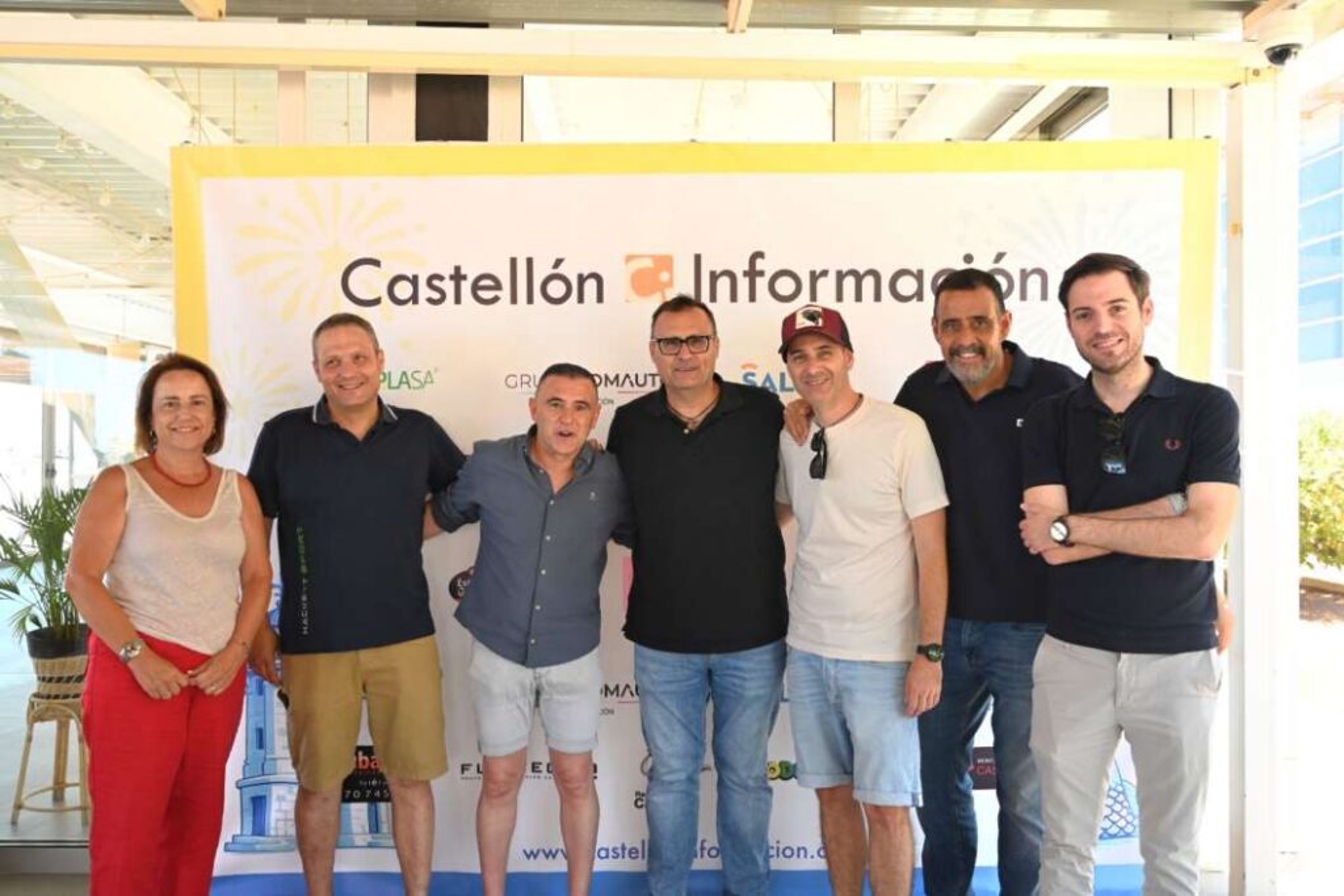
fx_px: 1139
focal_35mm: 30
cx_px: 672
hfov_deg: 61.1
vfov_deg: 43.0
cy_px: 448
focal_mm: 30.5
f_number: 5
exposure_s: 1/125
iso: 400
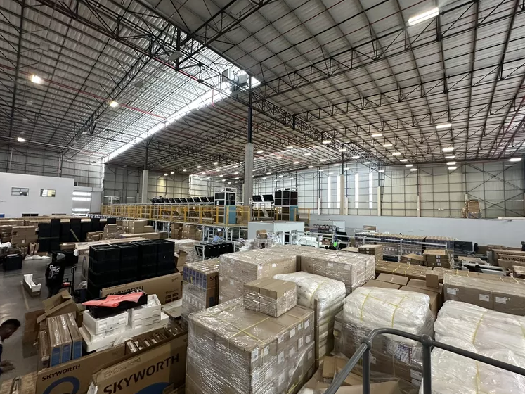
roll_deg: -1.5
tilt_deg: +3.0
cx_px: 278
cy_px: 198
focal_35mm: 15
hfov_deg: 98.1
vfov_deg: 81.7
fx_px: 227
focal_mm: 2.22
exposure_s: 1/100
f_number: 2.2
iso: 320
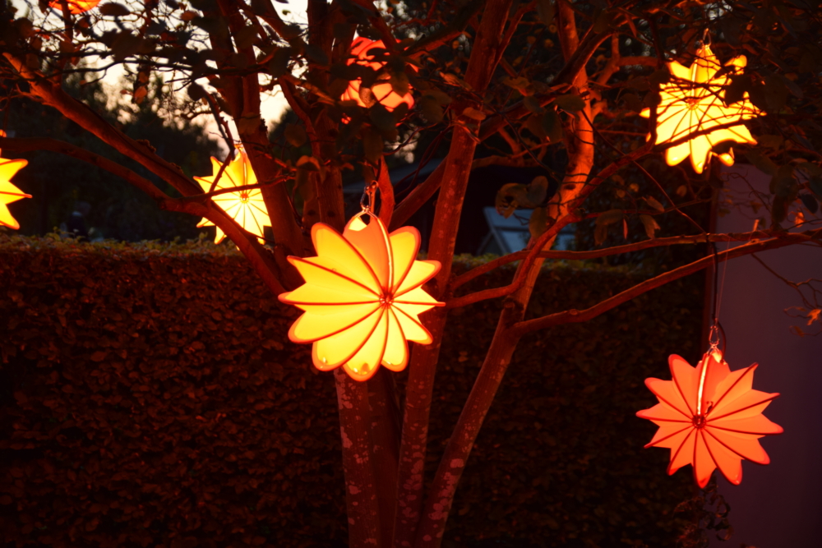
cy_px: 274
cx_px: 411
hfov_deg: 35.0
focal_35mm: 57
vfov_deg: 23.8
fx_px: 1302
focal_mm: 38
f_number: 2.8
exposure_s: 1/8
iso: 200
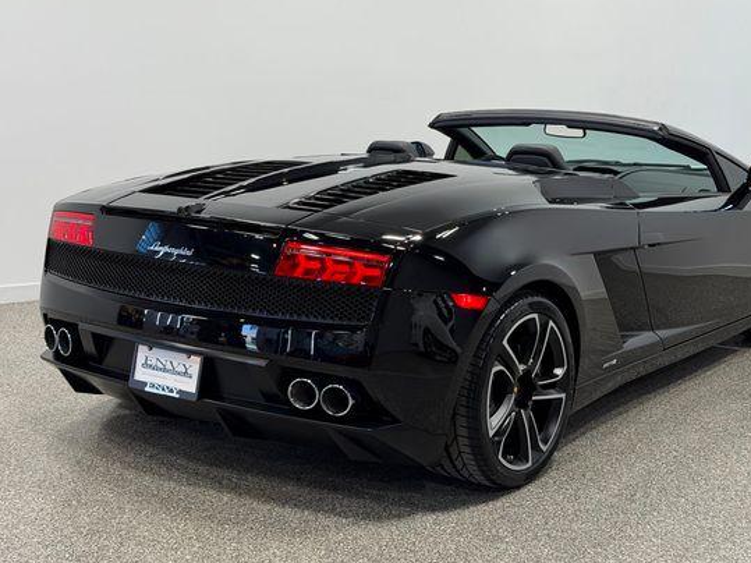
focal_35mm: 57
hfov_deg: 33.7
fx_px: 1236
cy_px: 276
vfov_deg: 25.6
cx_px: 424
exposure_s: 1/166
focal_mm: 6.76
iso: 50
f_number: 1.78
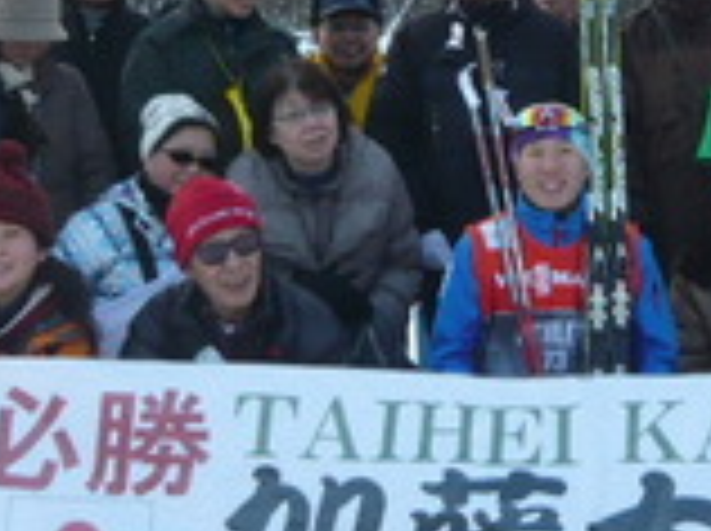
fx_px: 1805
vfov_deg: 16.5
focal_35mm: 88
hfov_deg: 21.8
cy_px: 52
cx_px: 634
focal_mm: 5.5
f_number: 2.8
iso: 100
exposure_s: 1/400
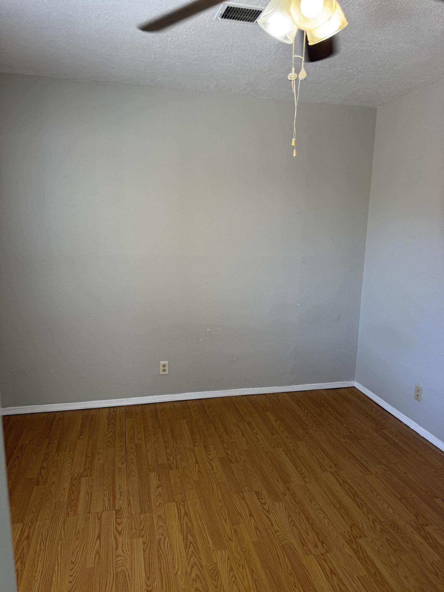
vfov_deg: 71.6
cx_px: 222
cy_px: 296
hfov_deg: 56.8
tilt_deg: -10.6
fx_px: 410
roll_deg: -1.8
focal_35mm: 24
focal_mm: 6.76
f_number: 1.78
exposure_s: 1/120
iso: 100
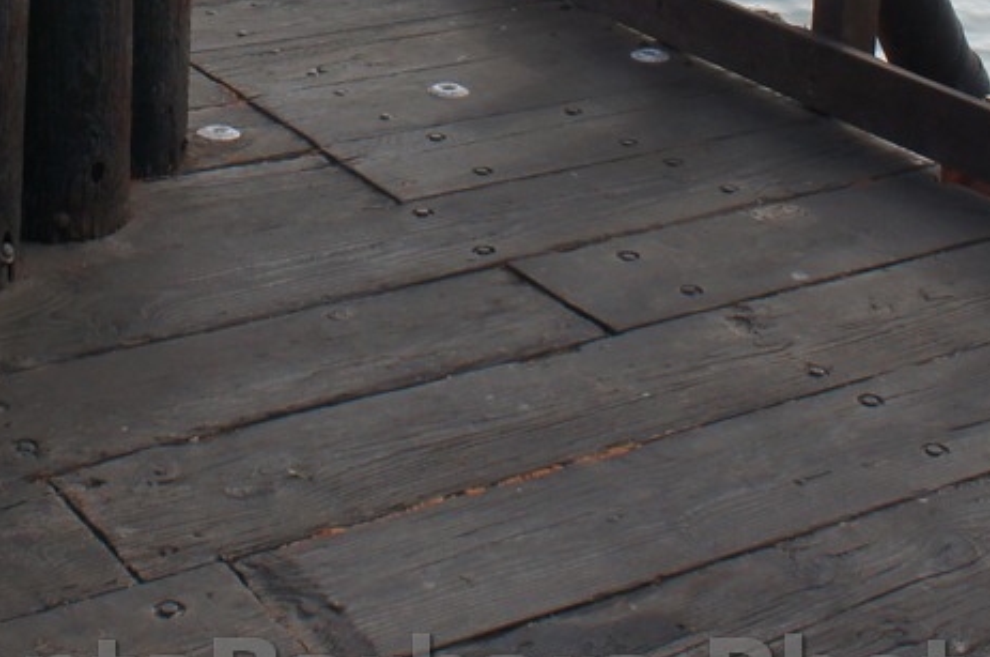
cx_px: 321
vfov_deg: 14.9
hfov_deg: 24.4
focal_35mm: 83
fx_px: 2279
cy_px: -393
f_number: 8
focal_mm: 16
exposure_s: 1/640
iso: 200
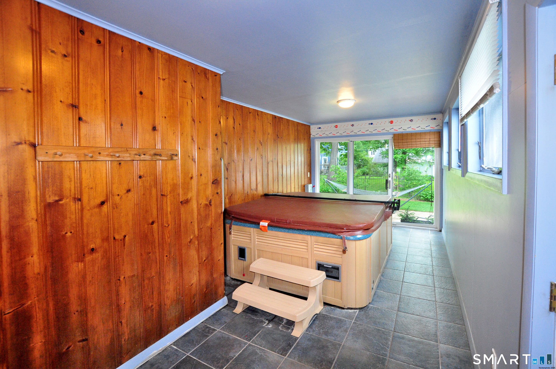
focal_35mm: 15
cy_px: 184
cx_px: 278
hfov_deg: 100.5
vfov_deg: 77.2
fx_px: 231
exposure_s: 1/40
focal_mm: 10
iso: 1250
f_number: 5
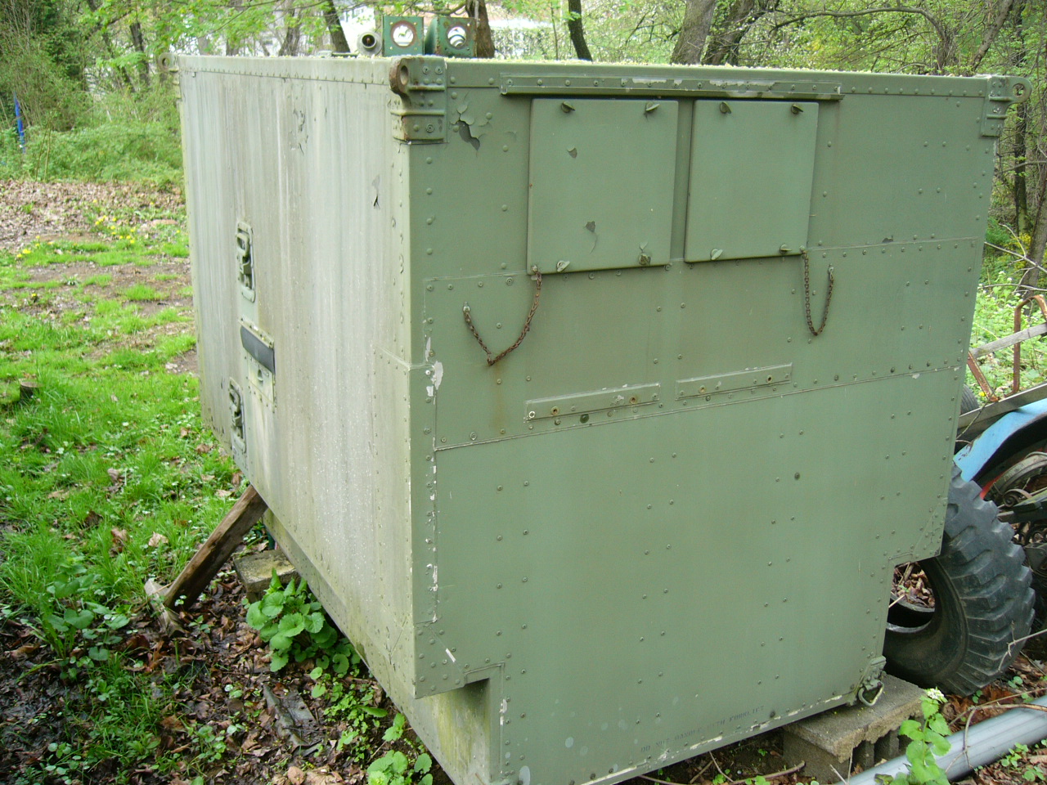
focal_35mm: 35
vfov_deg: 40.7
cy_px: 392
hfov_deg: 52.6
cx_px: 524
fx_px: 1059
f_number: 2.8
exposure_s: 1/100
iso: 50
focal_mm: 5.8
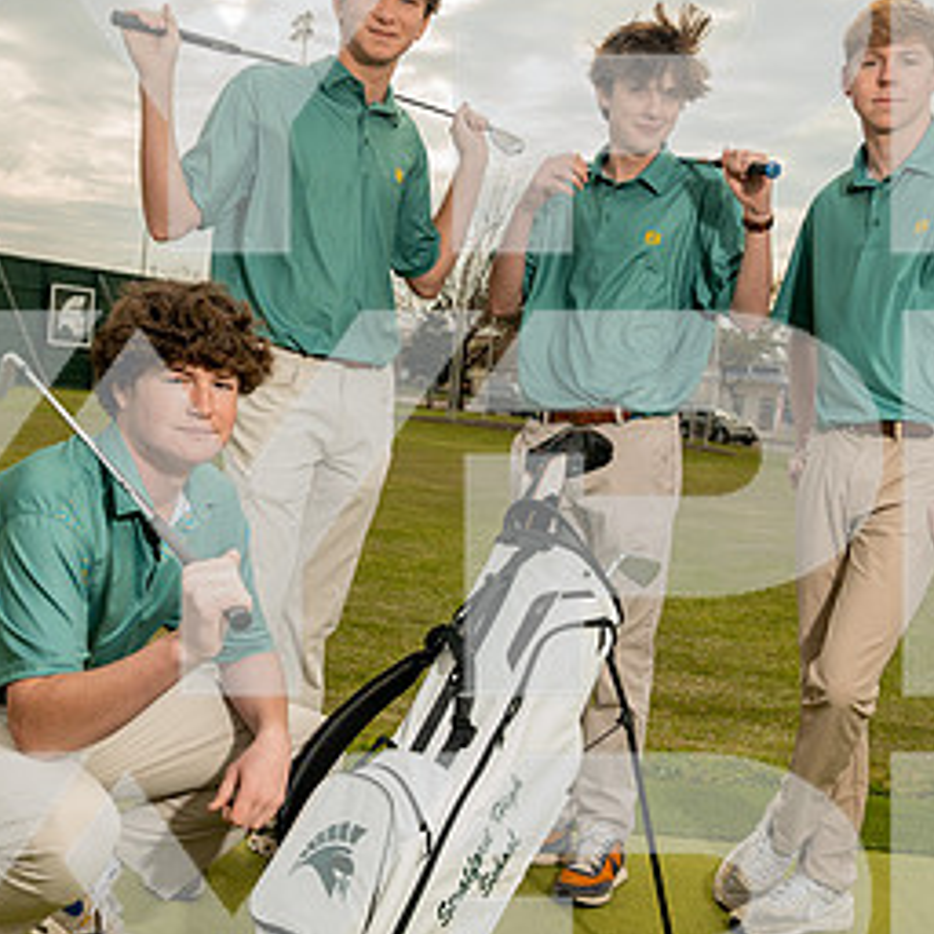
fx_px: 1526
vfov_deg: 34.0
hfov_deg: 34.0
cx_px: 394
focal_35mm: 50
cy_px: 505
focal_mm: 26
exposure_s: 1/250
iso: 250
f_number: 4.5
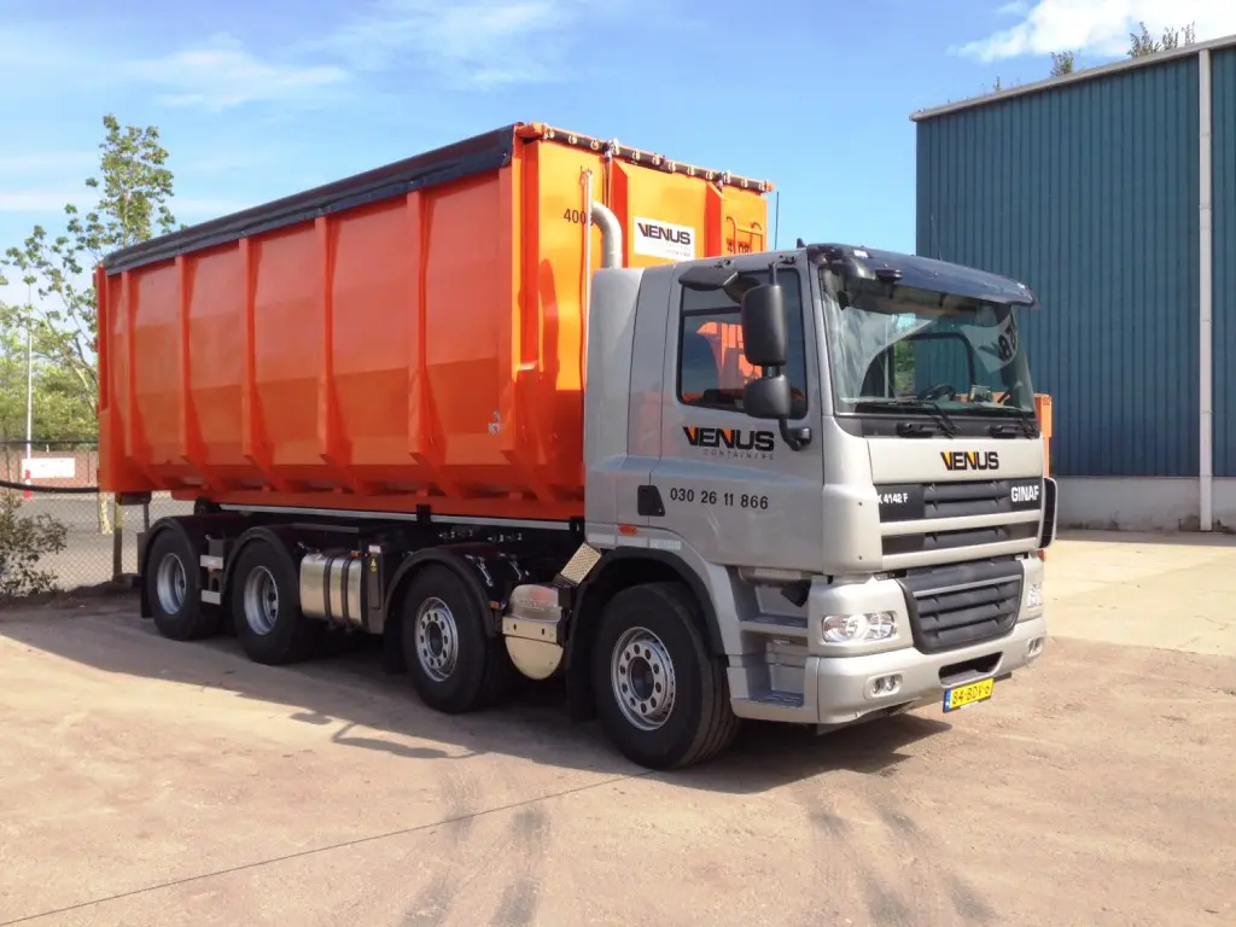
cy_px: 464
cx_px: 618
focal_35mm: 33
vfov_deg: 42.9
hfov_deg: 55.4
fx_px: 1178
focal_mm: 4.12
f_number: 2.4
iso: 50
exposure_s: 1/821
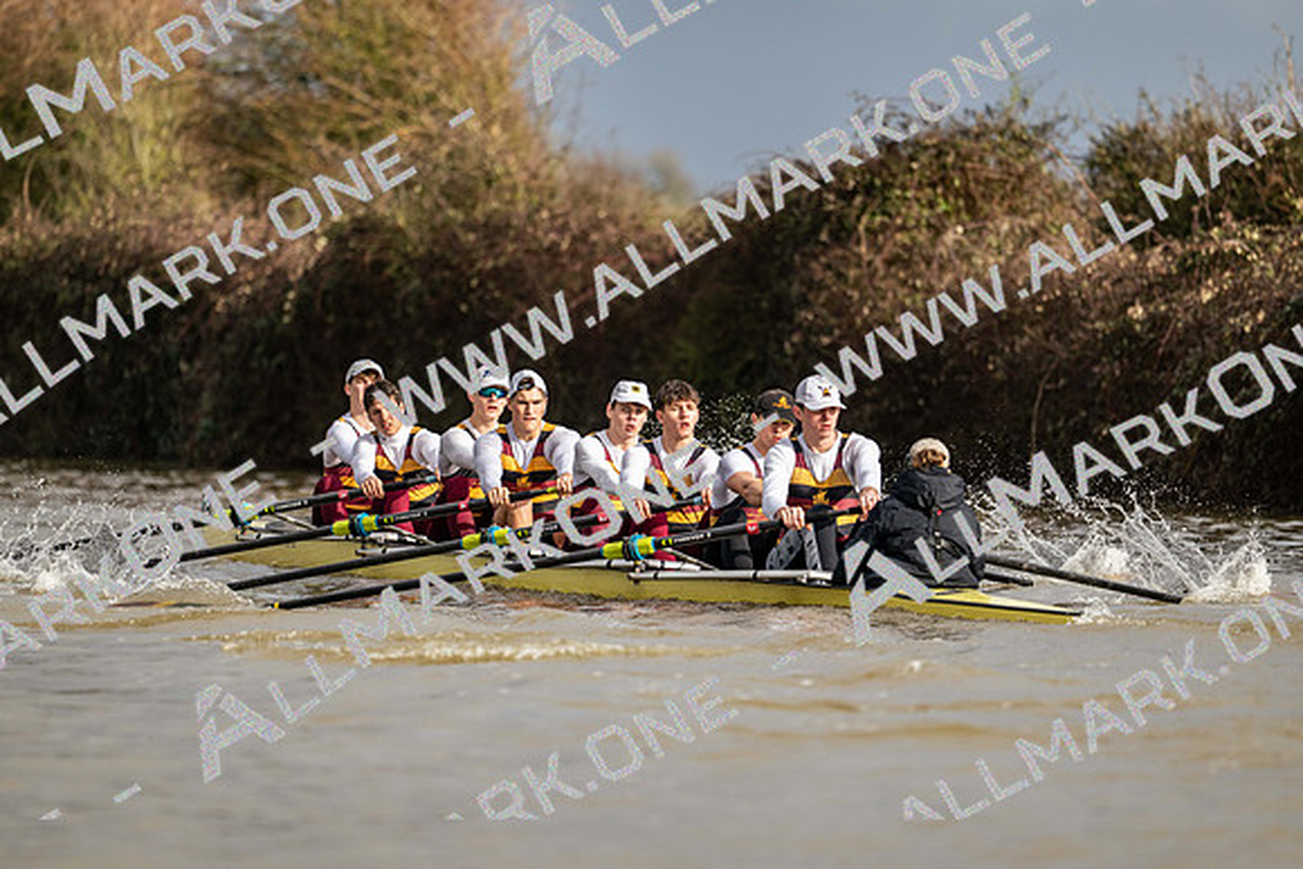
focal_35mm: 400
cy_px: 434
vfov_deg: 3.4
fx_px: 14480
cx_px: 652
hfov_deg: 5.2
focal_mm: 400
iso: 280
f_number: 4.5
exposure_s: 1/1600
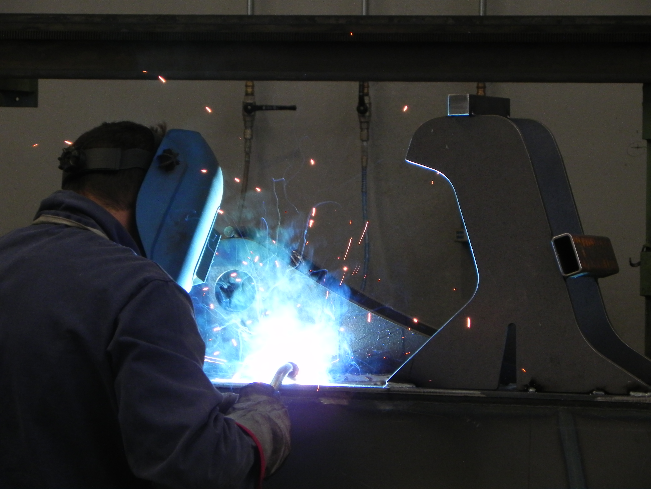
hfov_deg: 9.3
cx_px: 326
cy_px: 244
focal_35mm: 212
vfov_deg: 7.0
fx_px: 3987
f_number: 4.5
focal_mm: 37.7
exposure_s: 1/117
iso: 400
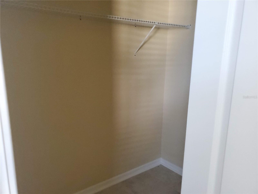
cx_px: 129
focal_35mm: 26
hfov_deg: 67.3
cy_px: 97
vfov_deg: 53.1
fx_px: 194
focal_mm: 4.3
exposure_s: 1/50
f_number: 1.5
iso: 500
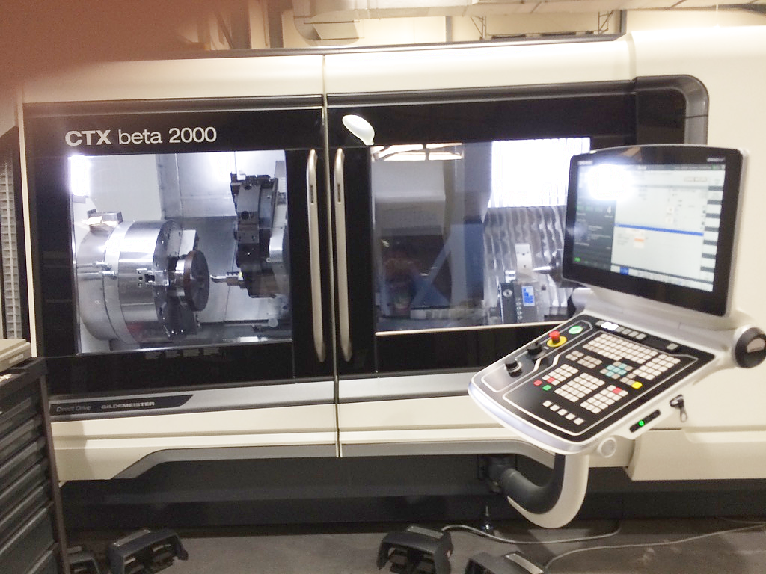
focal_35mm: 29
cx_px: 383
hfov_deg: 61.7
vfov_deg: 48.2
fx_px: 642
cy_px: 287
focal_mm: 4.15
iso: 64
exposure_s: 1/30
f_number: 2.2
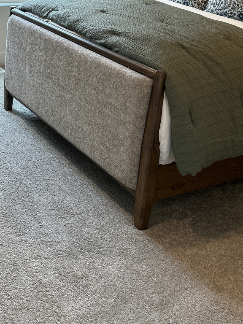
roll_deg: -4.0
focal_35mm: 52
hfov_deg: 27.0
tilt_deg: -14.2
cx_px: 19
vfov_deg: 34.9
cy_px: 37
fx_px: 487
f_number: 1.5
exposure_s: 1/161
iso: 40
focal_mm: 5.7
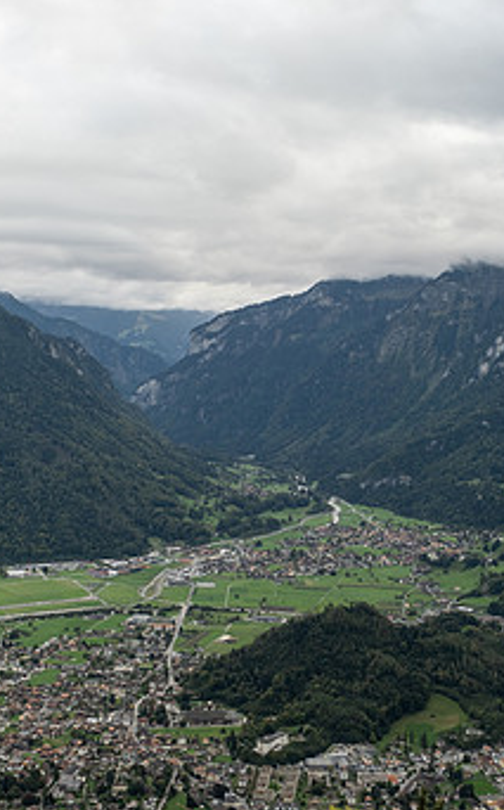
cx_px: 246
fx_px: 1036
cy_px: 426
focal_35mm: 47
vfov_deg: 42.7
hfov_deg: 27.4
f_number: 5
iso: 320
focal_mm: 23.4
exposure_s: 1/400
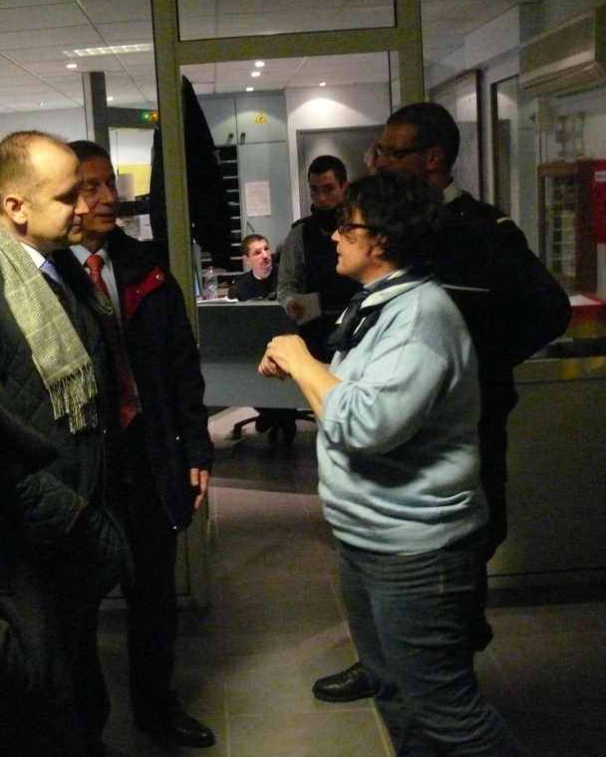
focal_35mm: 46
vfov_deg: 40.3
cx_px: 167
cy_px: 378
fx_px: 1031
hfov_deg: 32.3
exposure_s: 1/13
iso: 800
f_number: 2.8
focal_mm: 7.4
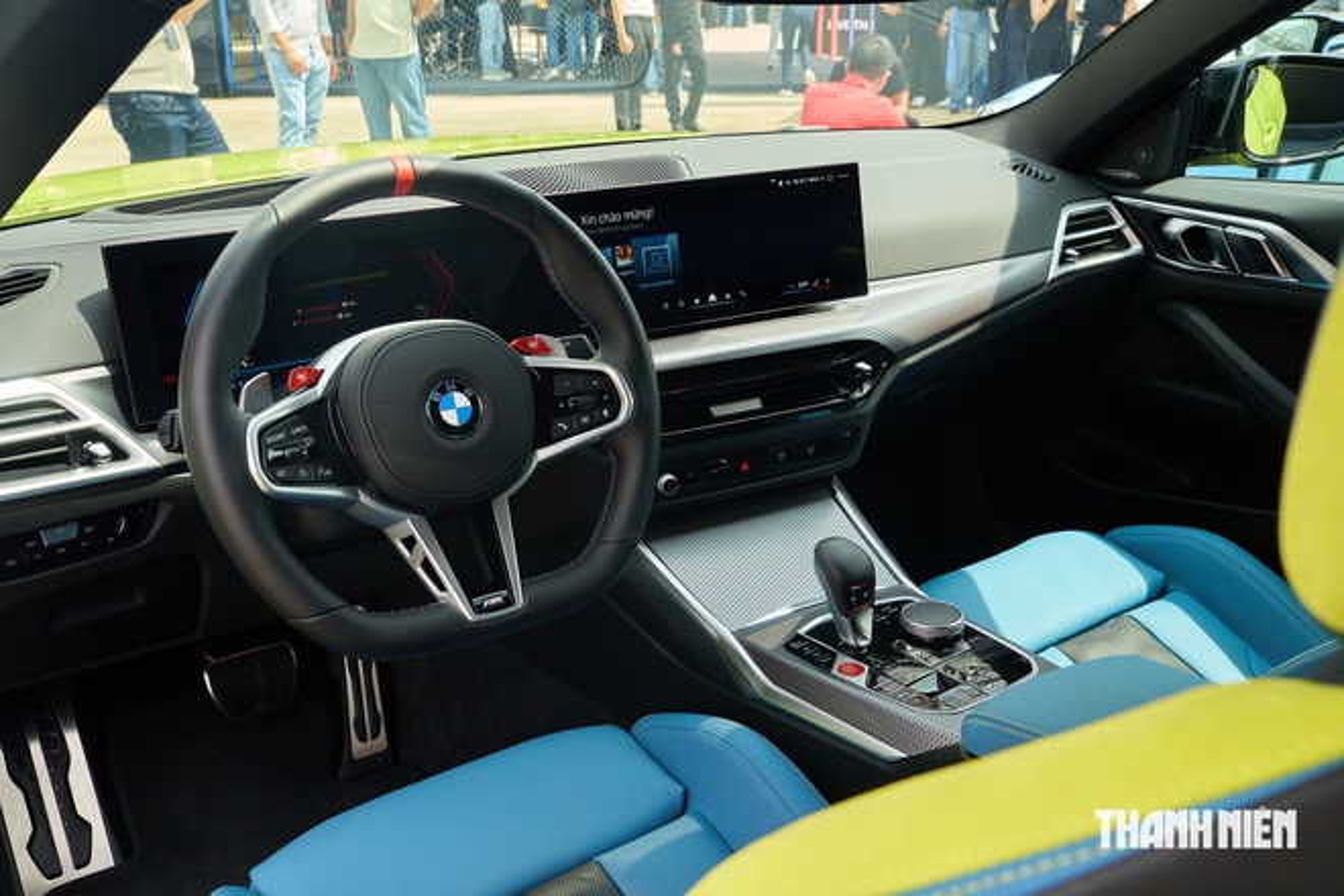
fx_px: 1288
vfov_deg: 38.4
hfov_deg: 55.1
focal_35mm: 34
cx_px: 672
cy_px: 448
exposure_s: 1/320
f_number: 7.1
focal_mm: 23
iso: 640
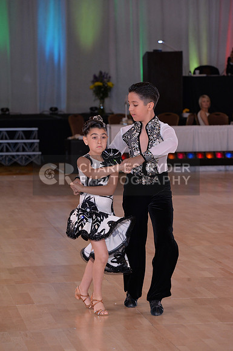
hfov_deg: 9.1
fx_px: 1461
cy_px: 176
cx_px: 116
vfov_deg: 13.7
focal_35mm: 150
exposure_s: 1/250
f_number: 6.3
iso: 2000
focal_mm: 150
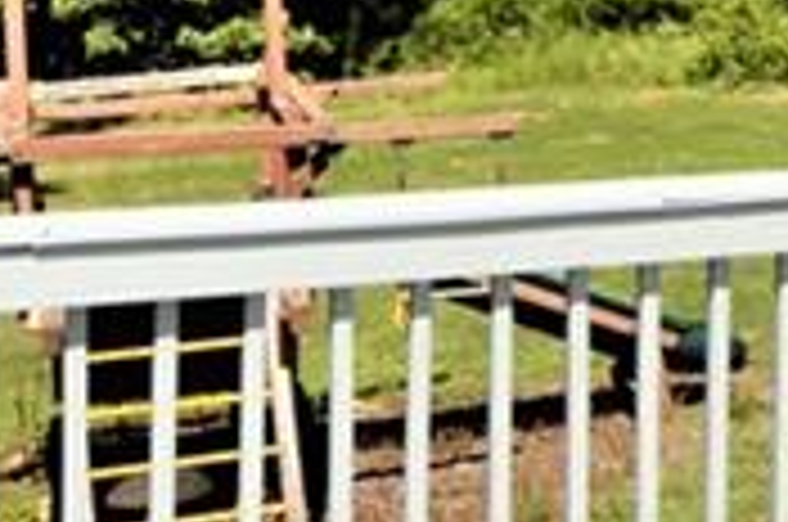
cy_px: -162
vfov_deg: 14.8
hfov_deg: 20.6
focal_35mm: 88
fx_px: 1923
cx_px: 1094
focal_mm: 10
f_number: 9
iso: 100
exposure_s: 1/200
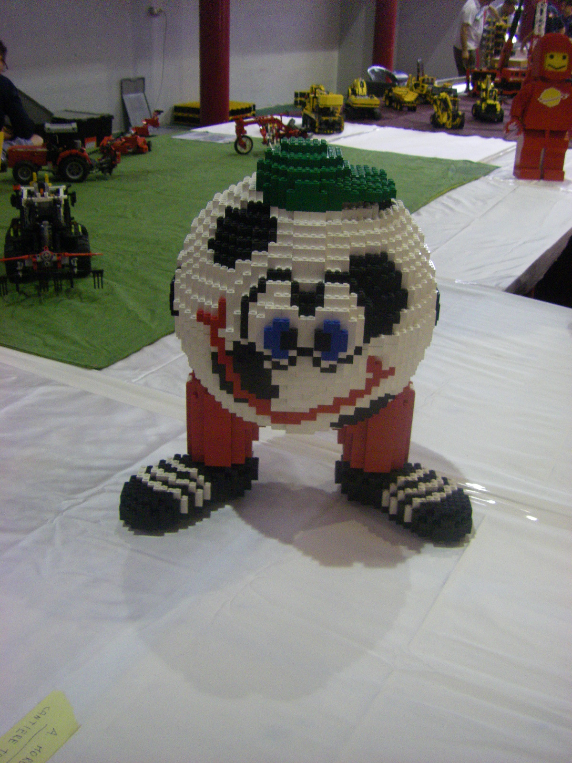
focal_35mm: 38
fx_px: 837
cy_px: 382
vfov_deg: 49.0
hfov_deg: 37.7
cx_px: 286
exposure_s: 1/50
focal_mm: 6.3
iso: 500
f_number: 3.5
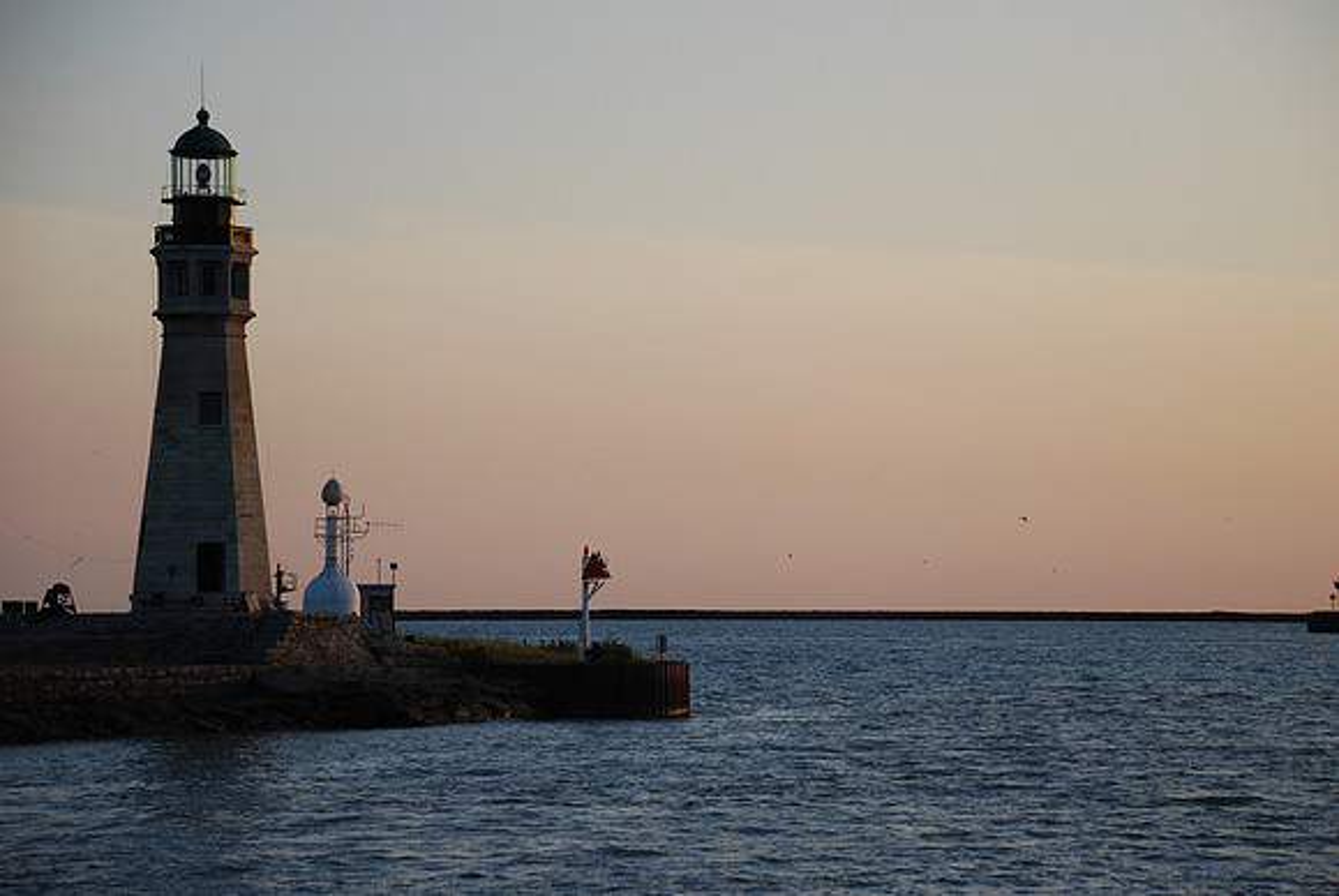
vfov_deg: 10.8
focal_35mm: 128
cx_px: 670
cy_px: 448
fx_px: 4747
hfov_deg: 16.1
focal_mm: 85
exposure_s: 1/500
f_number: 5.6
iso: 320
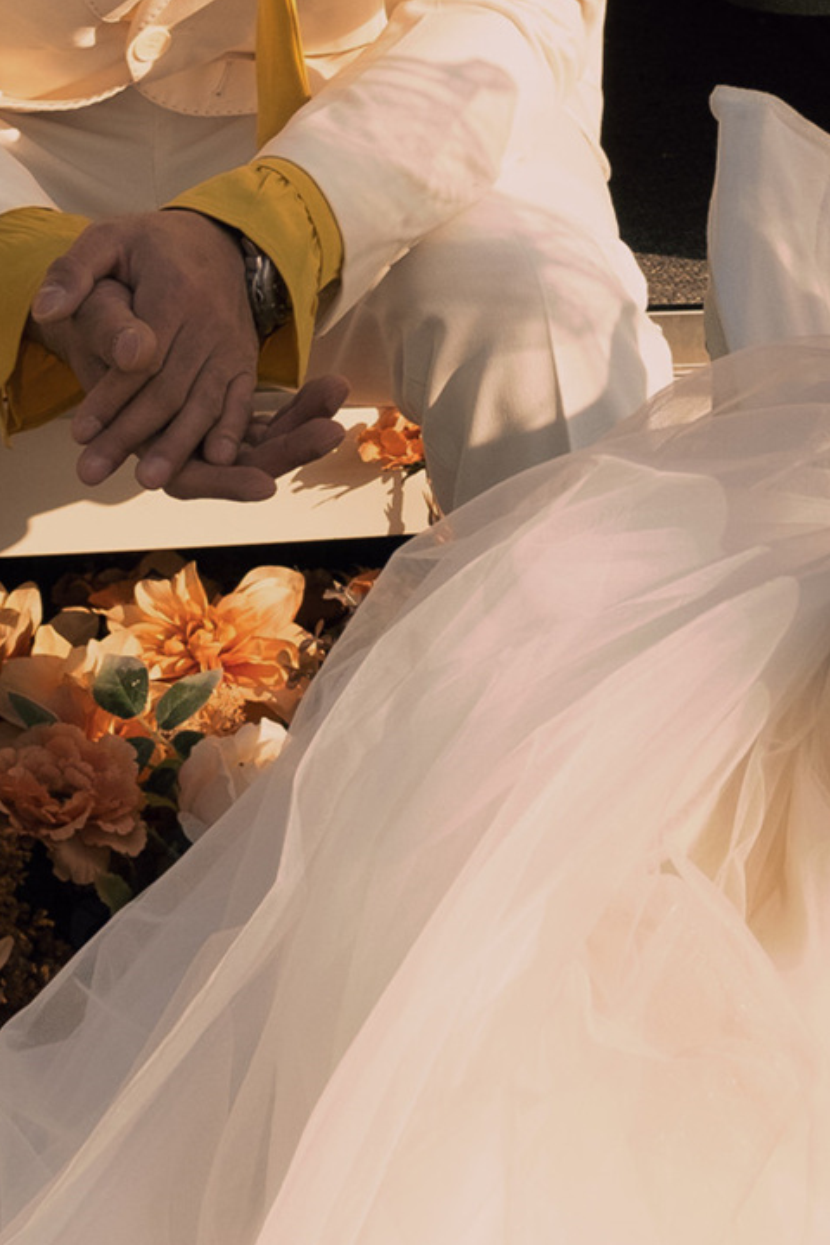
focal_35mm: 300
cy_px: -227
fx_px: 10374
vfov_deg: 6.8
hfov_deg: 4.6
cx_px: 306
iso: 320
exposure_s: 1/1000
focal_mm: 50
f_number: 5.6
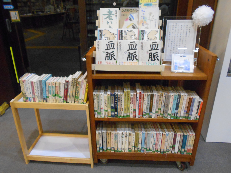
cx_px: 114
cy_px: 84
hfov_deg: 65.3
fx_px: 180
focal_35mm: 27
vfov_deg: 51.4
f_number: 3.2
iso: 800
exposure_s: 1/80
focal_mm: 4.6
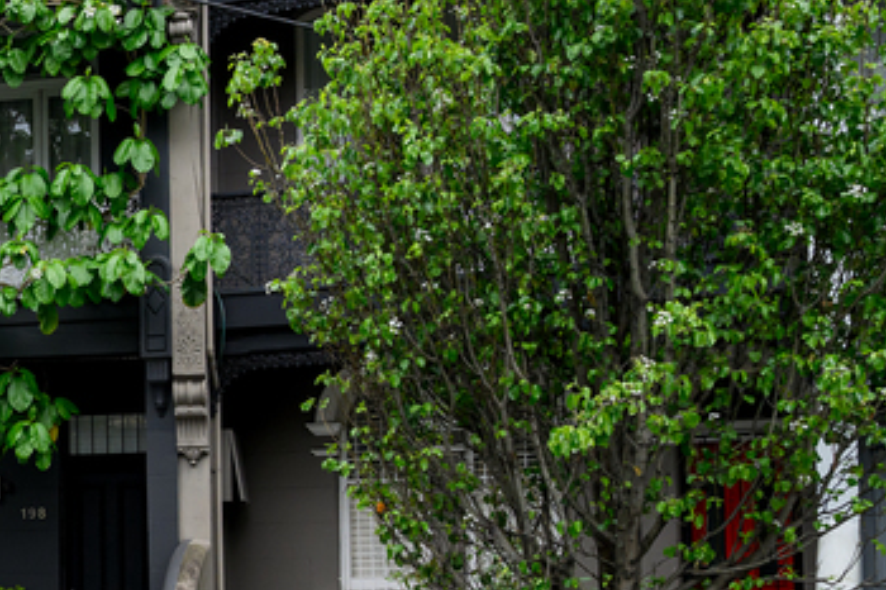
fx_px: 1771
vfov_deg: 18.9
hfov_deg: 25.0
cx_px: -205
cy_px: 382
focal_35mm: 72
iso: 640
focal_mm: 28
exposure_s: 1/1600
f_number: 5
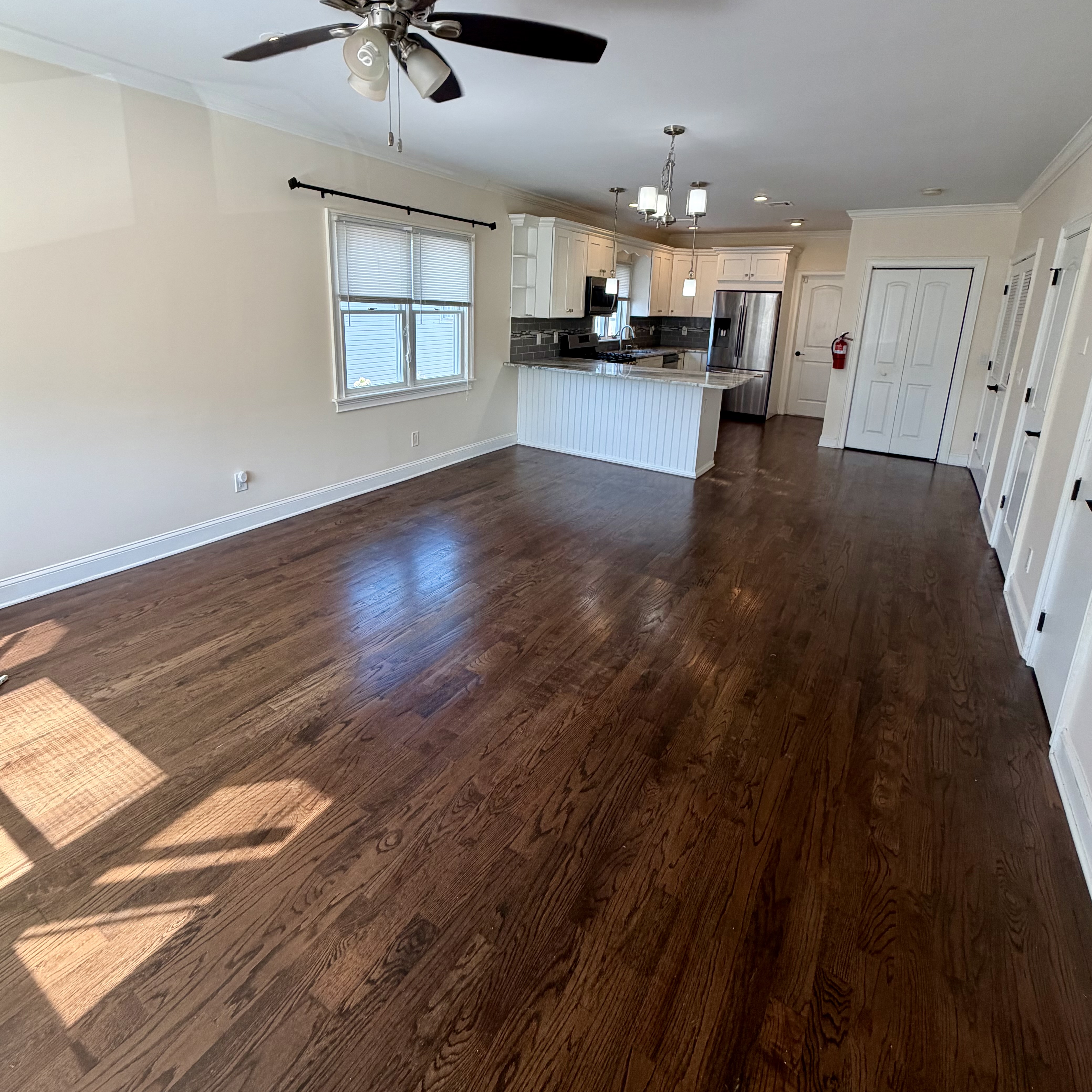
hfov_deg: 84.0
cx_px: 537
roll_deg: -1.5
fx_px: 607
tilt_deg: -15.1
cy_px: 450
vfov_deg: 83.2
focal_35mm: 17
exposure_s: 1/120
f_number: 2.2
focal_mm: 2.22
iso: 100
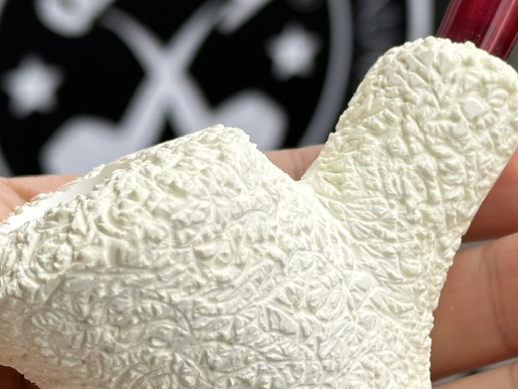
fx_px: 1781
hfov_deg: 16.5
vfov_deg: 12.4
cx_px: 384
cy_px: 132
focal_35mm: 119
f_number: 1.78
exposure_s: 1/1145
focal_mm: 6.86
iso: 64
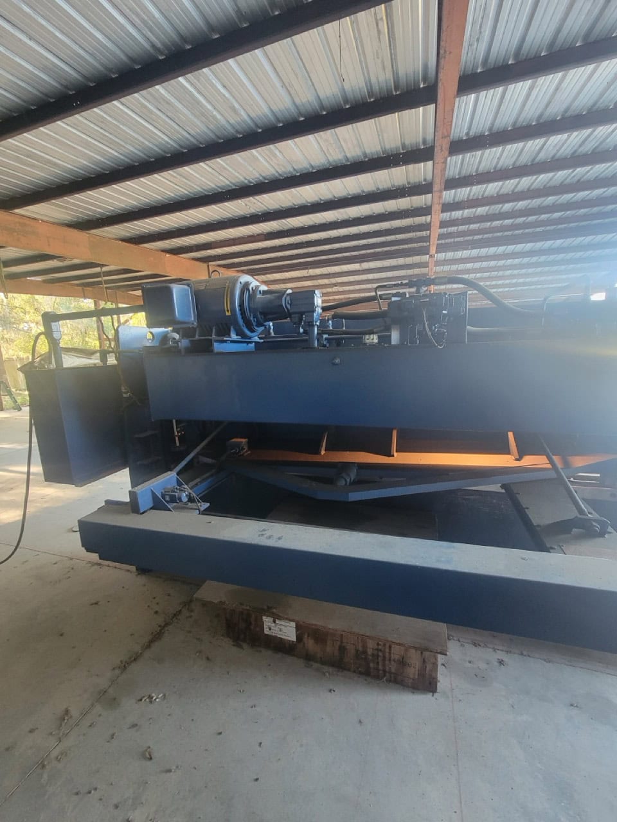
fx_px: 309
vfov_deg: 106.2
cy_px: 411
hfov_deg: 89.9
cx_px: 308
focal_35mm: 13
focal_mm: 2.2
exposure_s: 1/30
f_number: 2.2
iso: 320
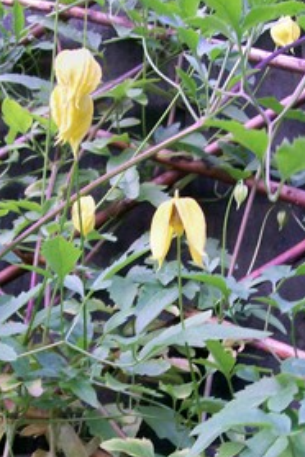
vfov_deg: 33.9
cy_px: 246
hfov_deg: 23.0
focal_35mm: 59
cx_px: 167
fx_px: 750
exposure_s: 1/32.1
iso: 80
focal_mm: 6
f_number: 2.7
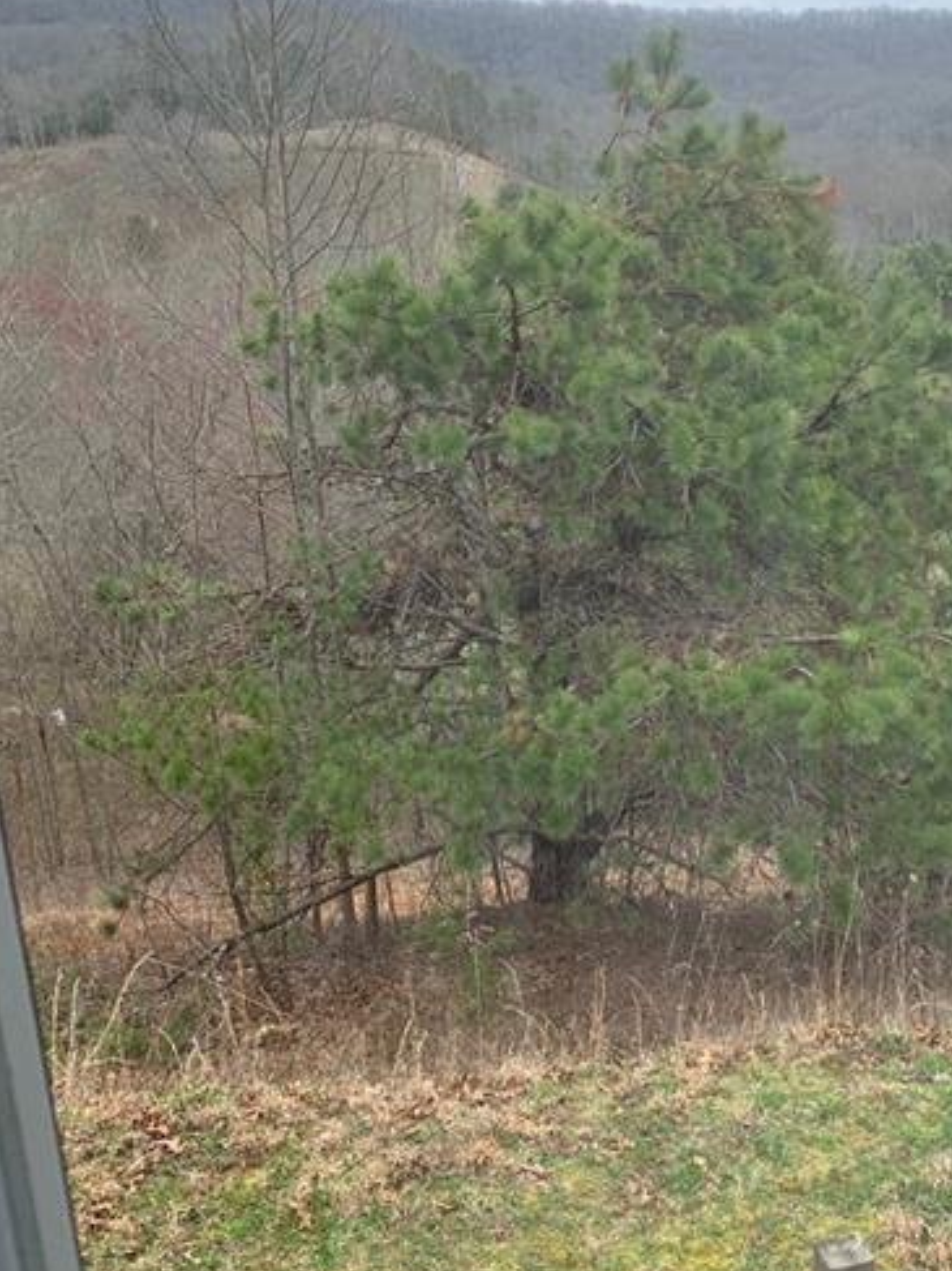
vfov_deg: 45.8
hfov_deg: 34.4
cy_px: 676
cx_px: 704
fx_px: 1504
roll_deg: +3.0
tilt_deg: -16.3
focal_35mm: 41
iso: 25
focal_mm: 4.25
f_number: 1.8
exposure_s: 1/687
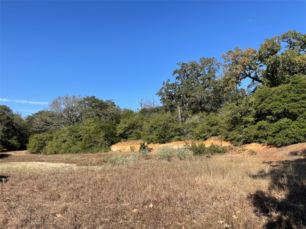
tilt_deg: +8.5
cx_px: 153
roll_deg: +1.4
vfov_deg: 53.1
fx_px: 230
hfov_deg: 67.3
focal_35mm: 26
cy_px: 114
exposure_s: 1/2681
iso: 32
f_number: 1.6
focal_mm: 4.2
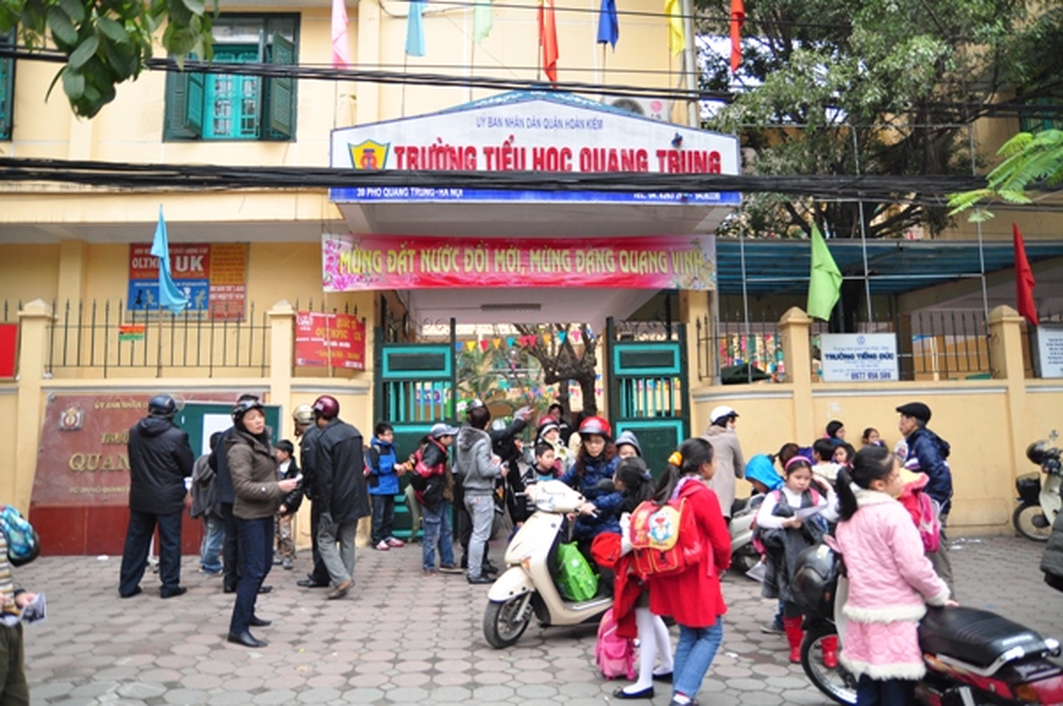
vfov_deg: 28.0
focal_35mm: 48
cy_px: 353
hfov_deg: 41.2
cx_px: 532
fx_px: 1416
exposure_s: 1/200
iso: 640
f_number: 2.8
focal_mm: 32
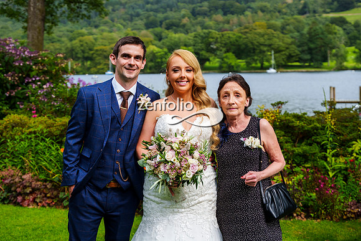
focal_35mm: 53
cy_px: 99
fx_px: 533
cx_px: 176
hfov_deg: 37.4
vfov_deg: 25.4
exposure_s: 1/8000
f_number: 3.5
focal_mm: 45
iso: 800
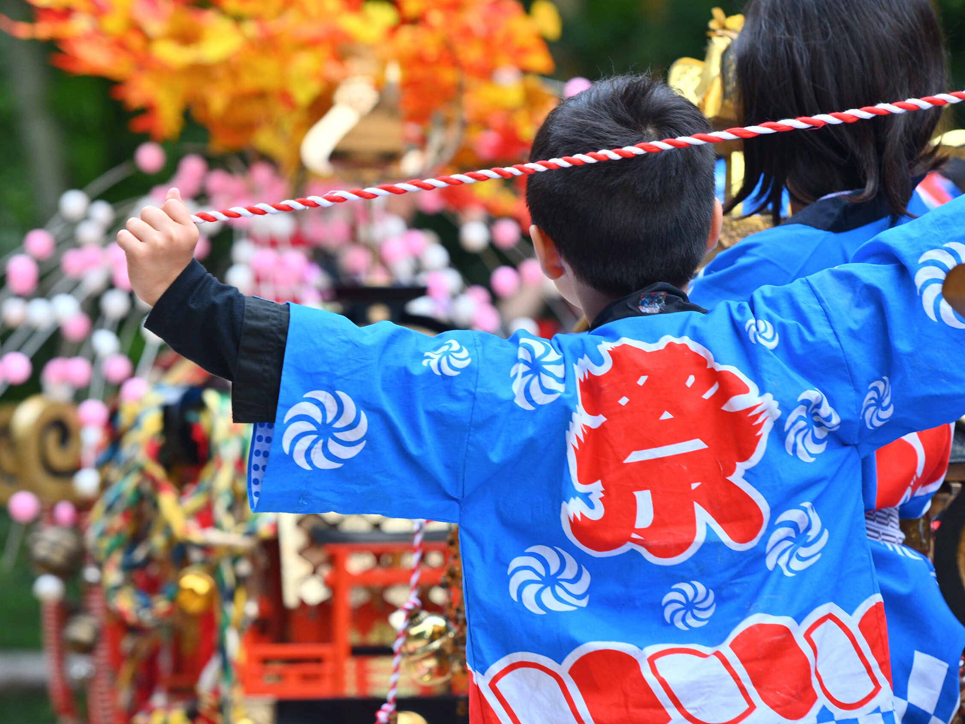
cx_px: 505
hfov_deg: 7.8
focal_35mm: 253
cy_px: 361
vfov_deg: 5.9
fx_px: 7041
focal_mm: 155
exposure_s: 1/250
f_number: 4
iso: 320
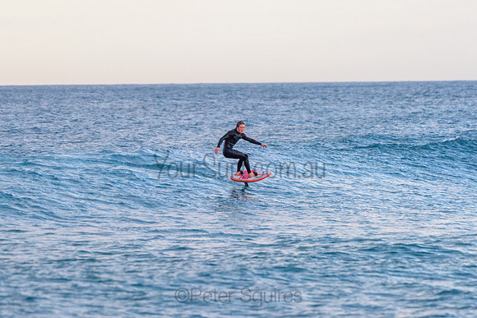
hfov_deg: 4.8
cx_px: 234
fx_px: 5684
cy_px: 156
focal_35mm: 429
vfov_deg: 3.2
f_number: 5.6
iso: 2200
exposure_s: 1/2000
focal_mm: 350
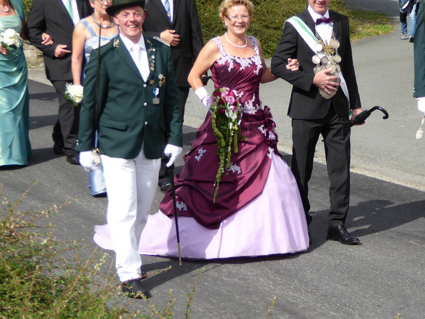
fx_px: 1804
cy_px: 132
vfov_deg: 10.1
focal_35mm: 147
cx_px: 231
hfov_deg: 13.4
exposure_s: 1/400
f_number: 4.8
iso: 80
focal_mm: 15
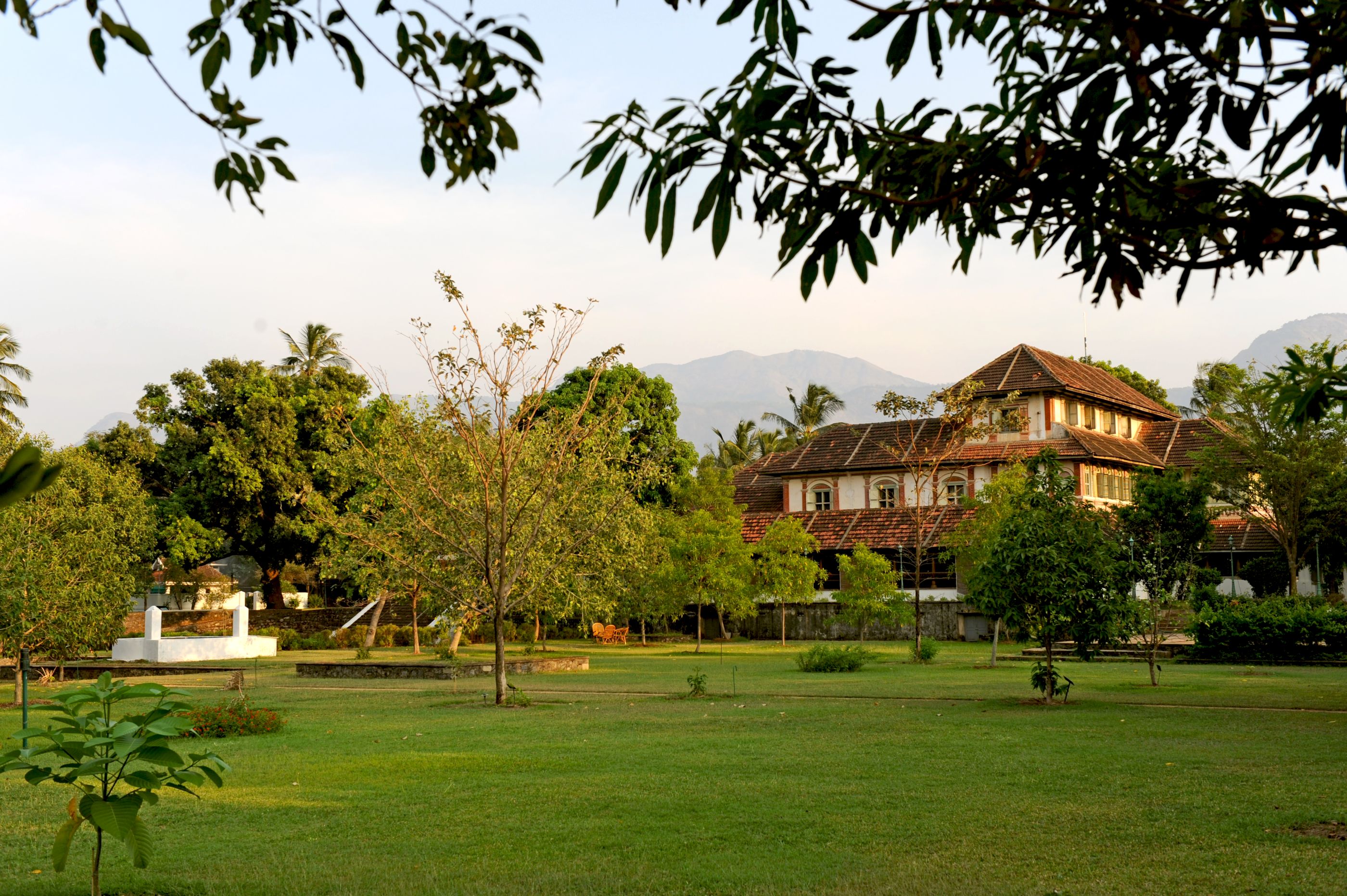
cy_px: 448
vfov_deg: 31.9
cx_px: 674
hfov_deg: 46.4
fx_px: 1570
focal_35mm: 42
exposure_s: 1/200
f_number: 7.1
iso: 200
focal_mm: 42
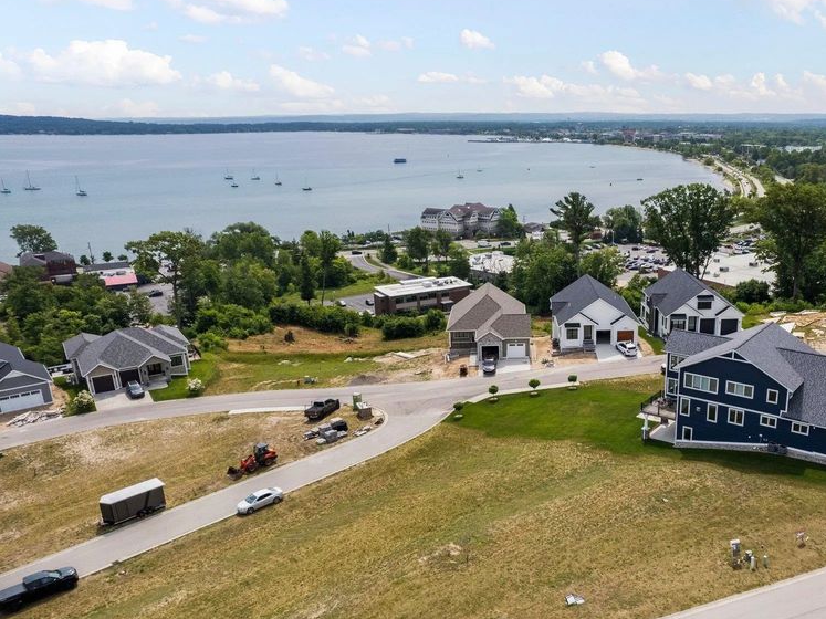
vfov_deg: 48.0
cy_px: 360
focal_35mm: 29
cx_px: 565
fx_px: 692
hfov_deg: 59.9
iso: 100
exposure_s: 1/2500
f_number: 2.8
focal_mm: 8.38
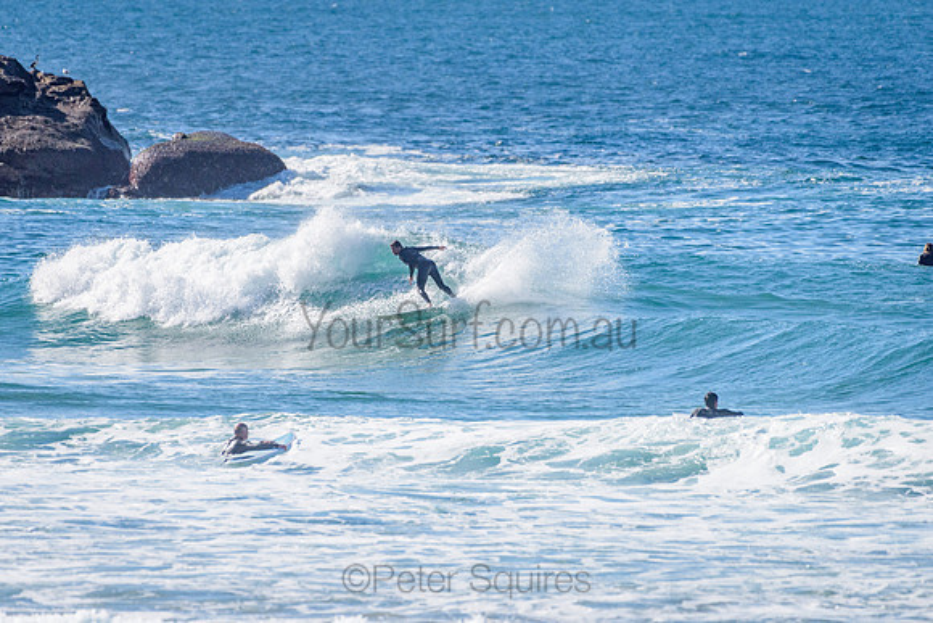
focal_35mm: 613
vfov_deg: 2.2
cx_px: 407
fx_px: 15897
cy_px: 304
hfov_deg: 3.4
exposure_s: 1/8000
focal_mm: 500
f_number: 5.6
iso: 560
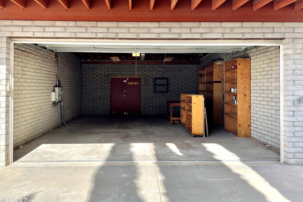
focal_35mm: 30
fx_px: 252
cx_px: 144
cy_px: 87
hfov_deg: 61.9
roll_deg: +0.6
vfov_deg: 43.5
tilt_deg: +1.1
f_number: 1.6
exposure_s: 1/1247
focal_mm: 4.2
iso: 32
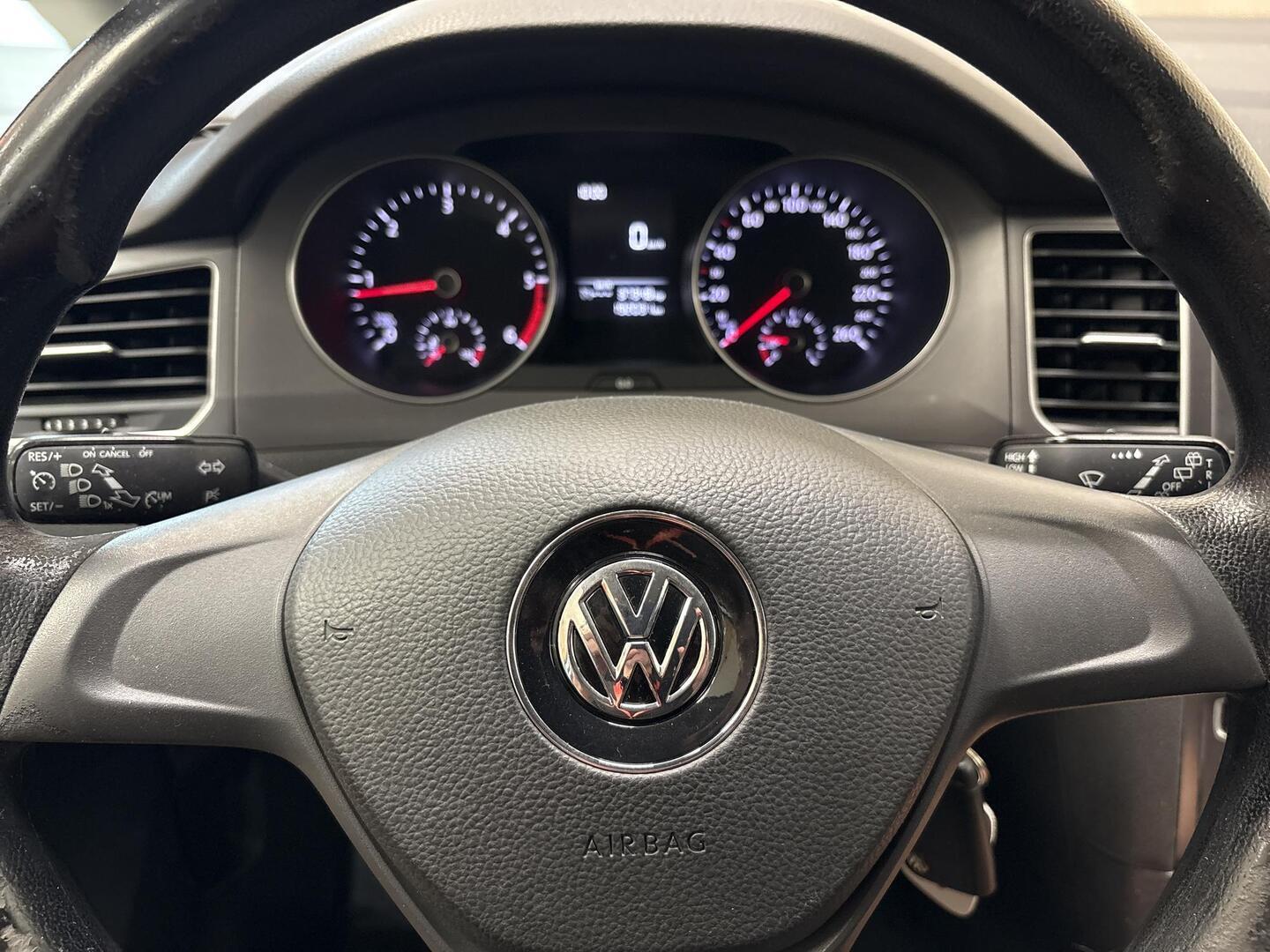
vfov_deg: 53.1
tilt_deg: -30.4
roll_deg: -0.4
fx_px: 954
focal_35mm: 26
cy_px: 476
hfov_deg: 67.3
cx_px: 635
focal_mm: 5.96
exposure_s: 1/36
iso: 500
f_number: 1.6
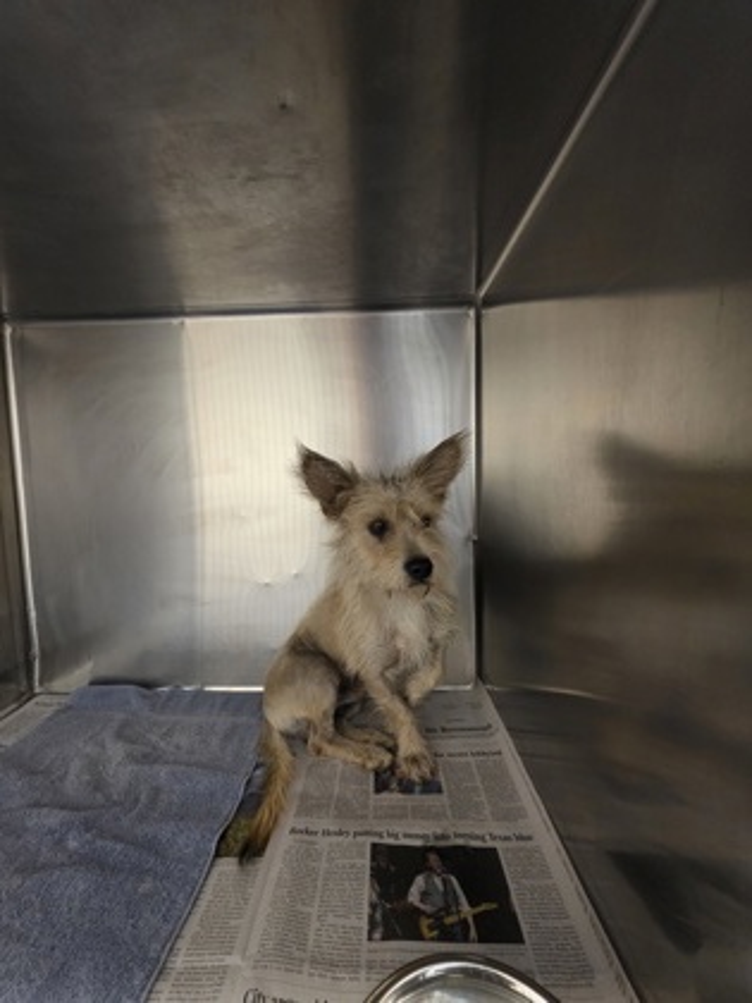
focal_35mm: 13
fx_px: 377
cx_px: 376
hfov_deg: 89.9
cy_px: 502
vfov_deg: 106.2
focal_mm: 2.2
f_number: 1.9
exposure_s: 1/60
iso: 640
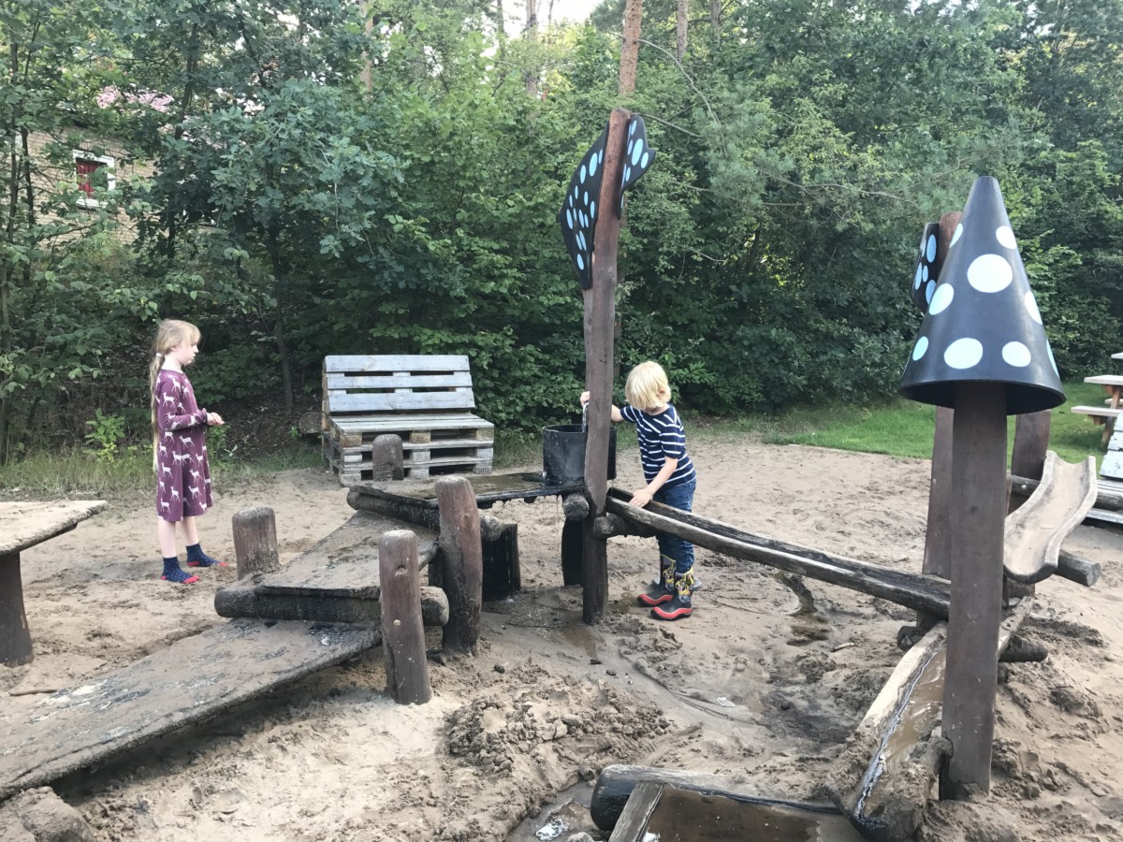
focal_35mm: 28
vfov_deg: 49.7
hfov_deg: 63.4
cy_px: 421
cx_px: 562
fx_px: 908
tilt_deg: -5.4
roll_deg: -0.1
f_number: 1.8
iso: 25
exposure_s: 1/100
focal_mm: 3.99
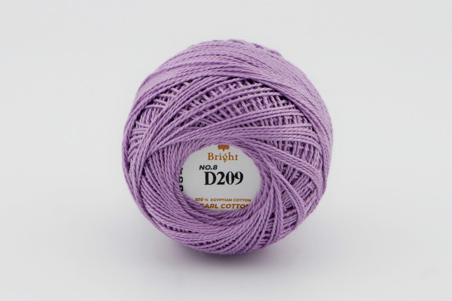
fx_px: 1036
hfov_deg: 24.6
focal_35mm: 82
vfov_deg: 16.6
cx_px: 226
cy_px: 150
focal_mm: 55
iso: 200
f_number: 9
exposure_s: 1/320
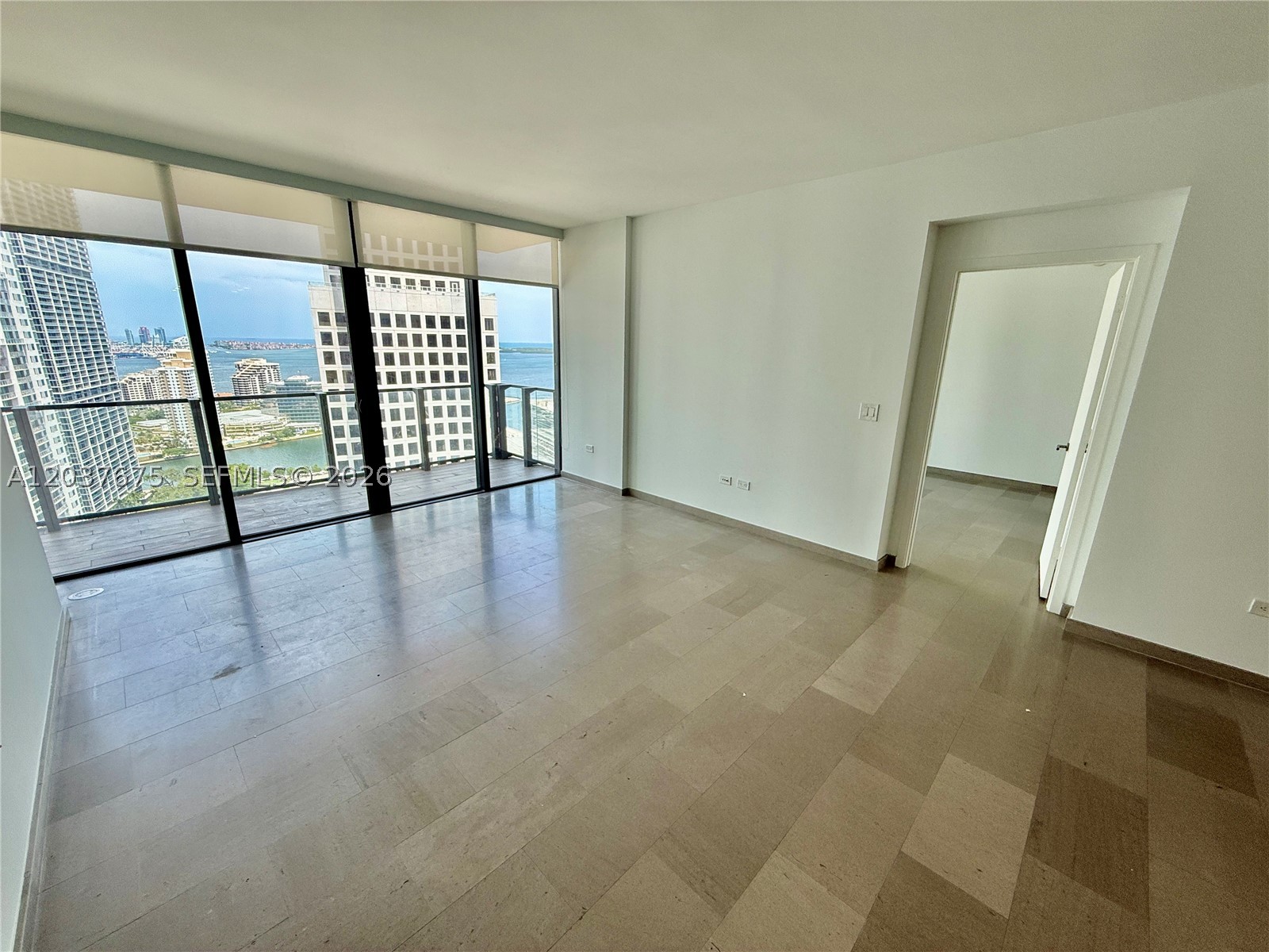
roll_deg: -1.3
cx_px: 634
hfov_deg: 102.1
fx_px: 513
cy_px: 476
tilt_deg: -14.1
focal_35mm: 14
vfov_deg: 85.7
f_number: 2.2
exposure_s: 1/297
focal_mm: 2.22
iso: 64
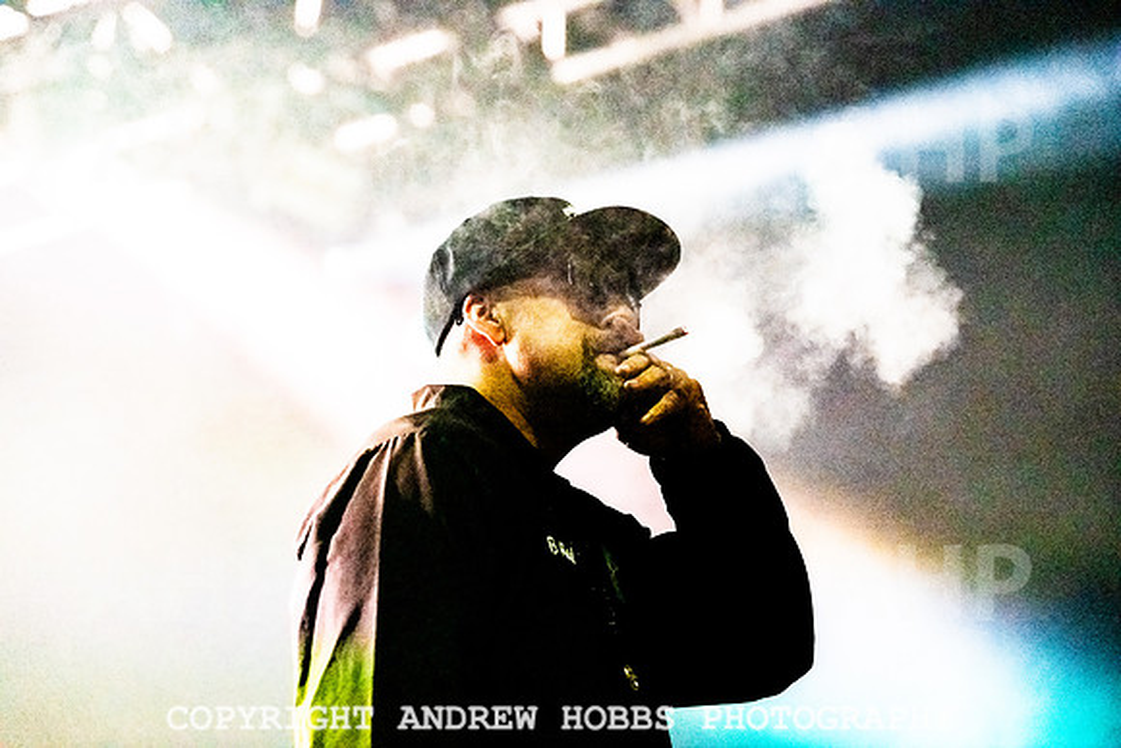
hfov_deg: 14.2
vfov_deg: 9.5
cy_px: 374
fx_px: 4516
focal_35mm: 145
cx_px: 560
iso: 6400
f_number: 4
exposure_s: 1/640
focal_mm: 145
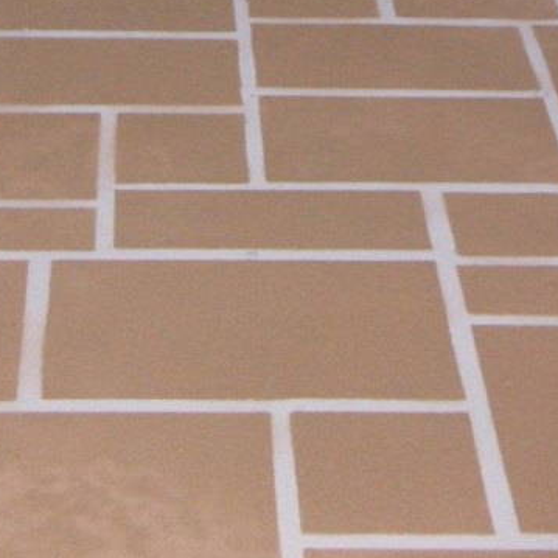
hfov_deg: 12.6
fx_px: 2517
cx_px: 201
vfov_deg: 12.6
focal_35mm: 138
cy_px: 165
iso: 200
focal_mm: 9.7
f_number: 3.5
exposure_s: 1/60
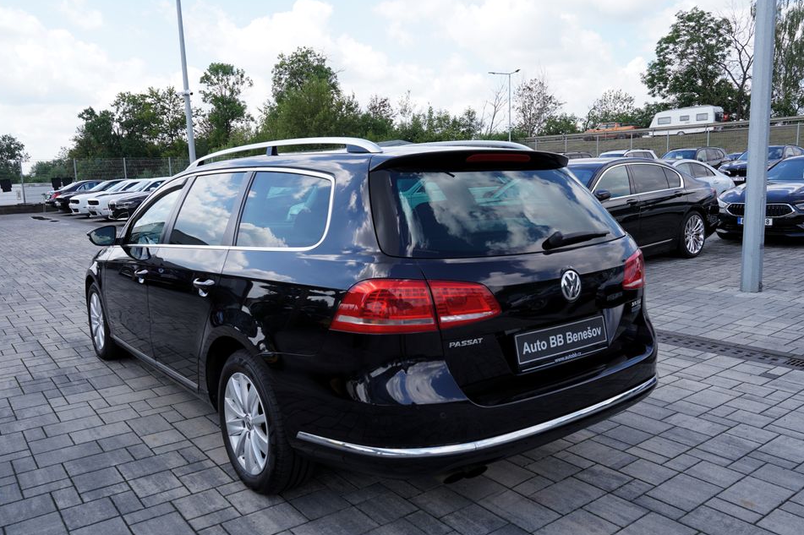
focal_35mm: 28
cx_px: 386
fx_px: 625
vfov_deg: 46.3
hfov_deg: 65.5
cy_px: 286
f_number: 6.3
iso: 100
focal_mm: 26
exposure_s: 1/160
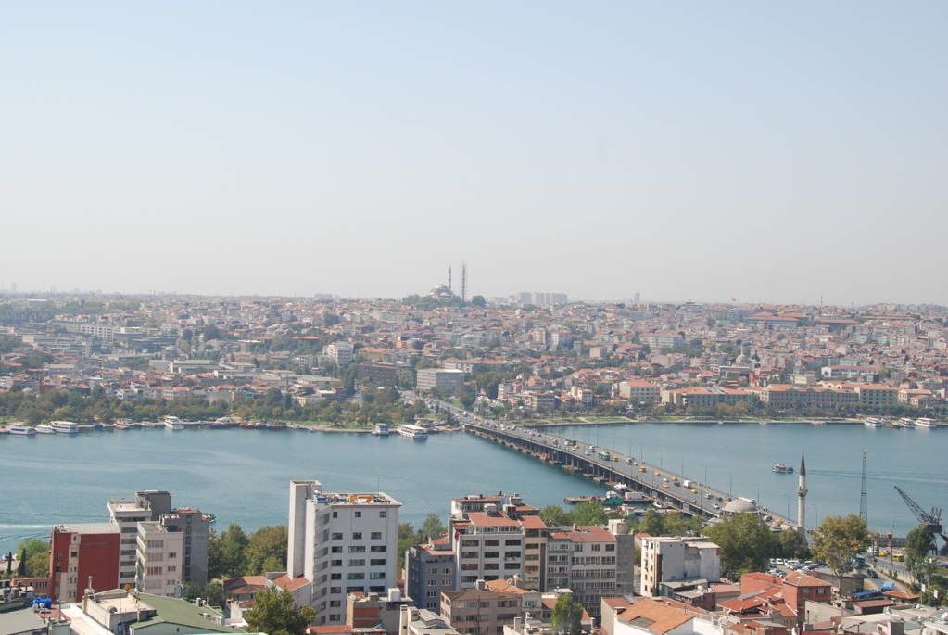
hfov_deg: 37.8
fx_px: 1384
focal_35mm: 52
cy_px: 318
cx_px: 474
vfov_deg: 25.8
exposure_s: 1/250
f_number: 10
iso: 200
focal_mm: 35
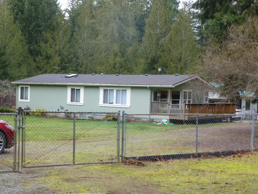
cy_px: 97
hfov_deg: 31.2
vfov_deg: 23.7
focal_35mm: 62
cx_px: 129
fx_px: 462
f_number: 4.8
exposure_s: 1/60
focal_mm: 11
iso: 125
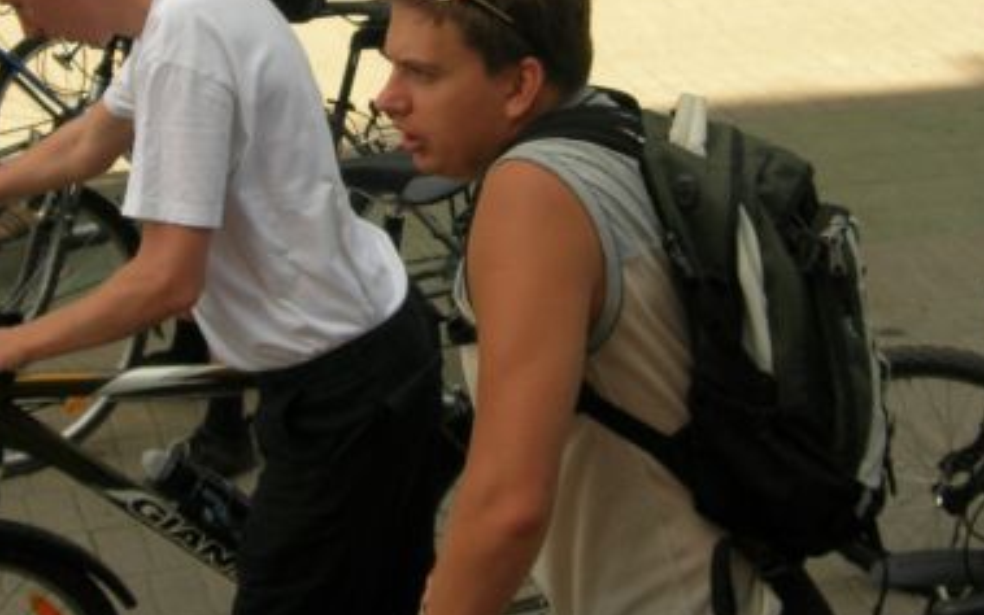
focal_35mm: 85
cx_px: 434
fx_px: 2280
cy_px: 39
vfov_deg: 15.2
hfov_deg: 24.3
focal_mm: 7.8
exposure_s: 1/310
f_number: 4.8
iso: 64
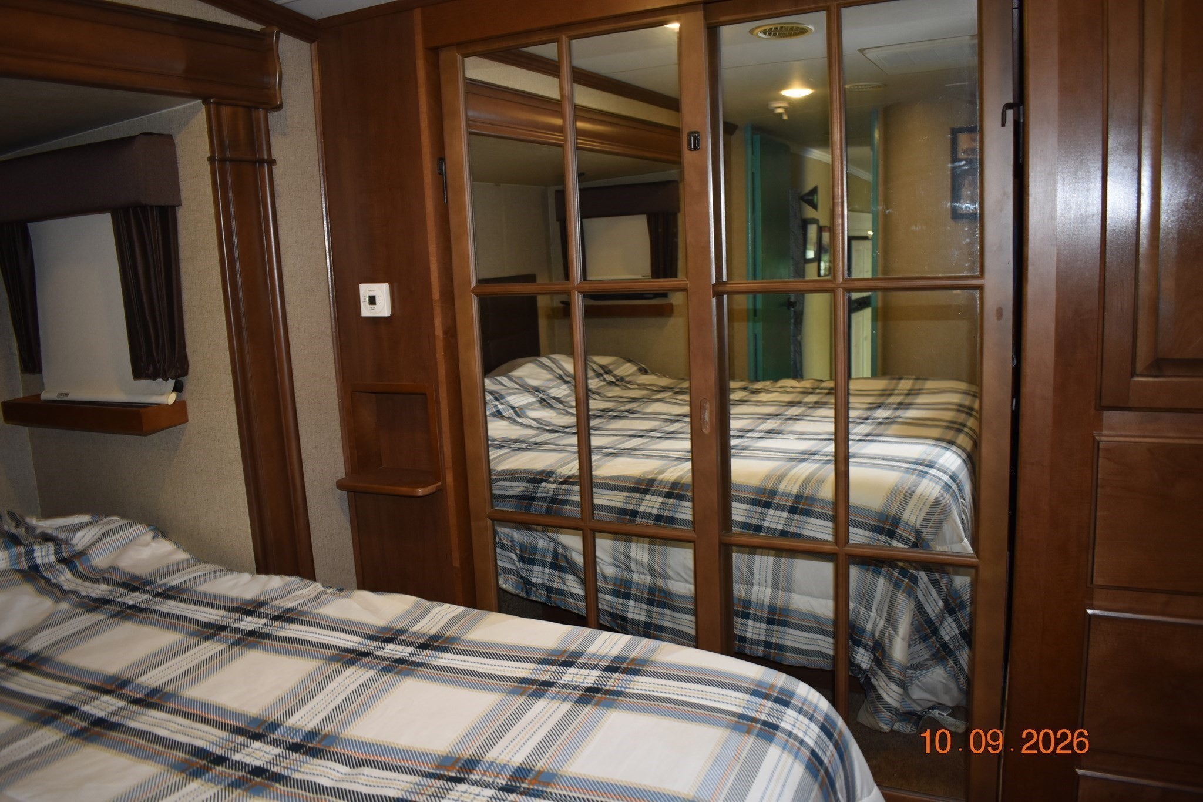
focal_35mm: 27
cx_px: 602
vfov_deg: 47.9
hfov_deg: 67.4
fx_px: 902
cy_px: 401
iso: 560
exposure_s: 1/30
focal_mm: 18
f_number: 3.5
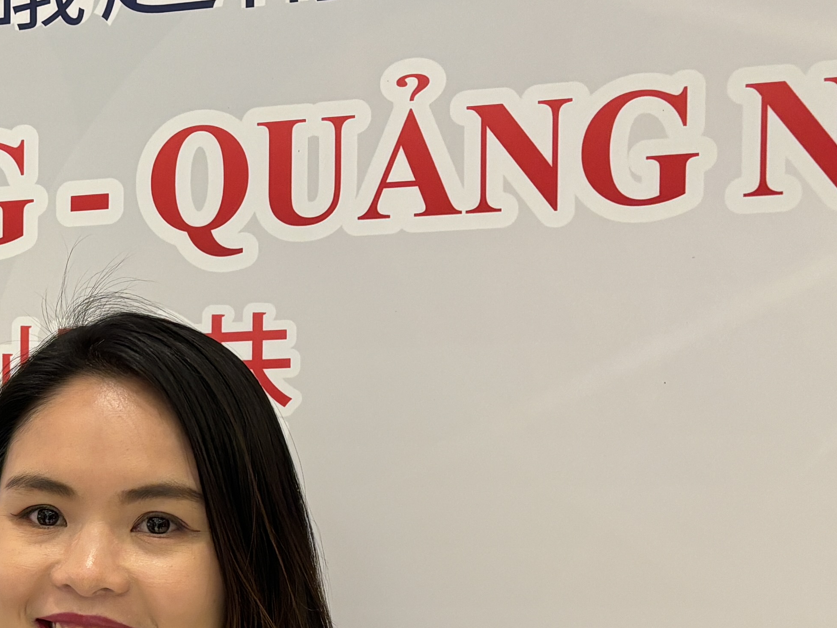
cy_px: 614
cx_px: -130
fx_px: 1838
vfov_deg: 18.9
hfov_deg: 23.7
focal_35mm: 76
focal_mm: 5.96
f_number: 1.6
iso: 200
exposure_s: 1/60
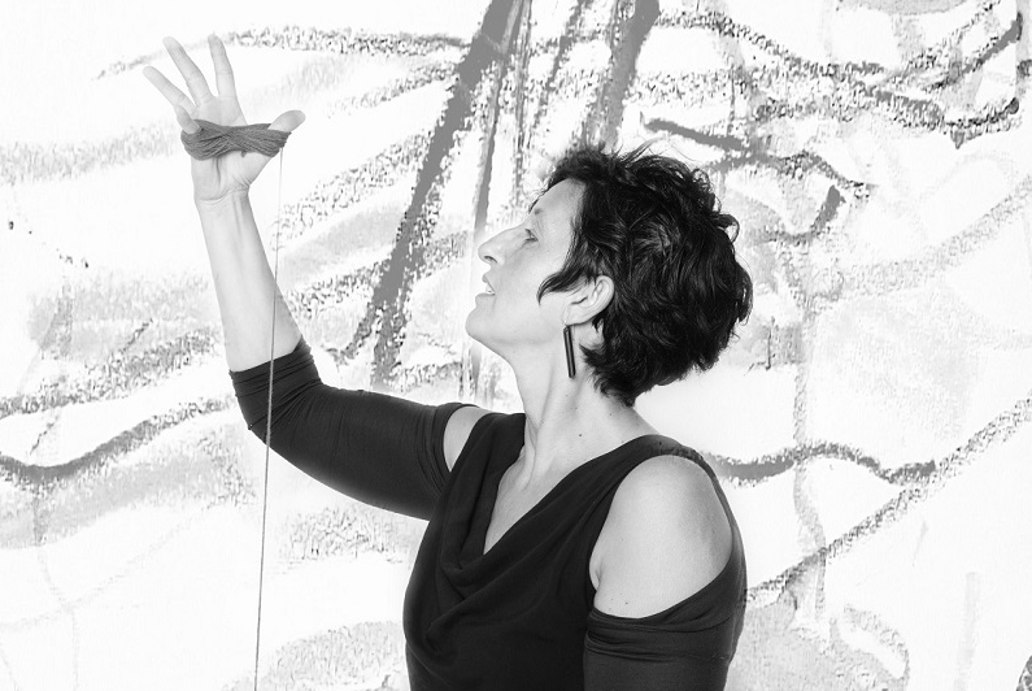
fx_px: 2411
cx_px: 510
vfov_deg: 16.3
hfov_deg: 24.2
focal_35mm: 84
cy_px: 334
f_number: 14
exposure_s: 1/125
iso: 125
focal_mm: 70
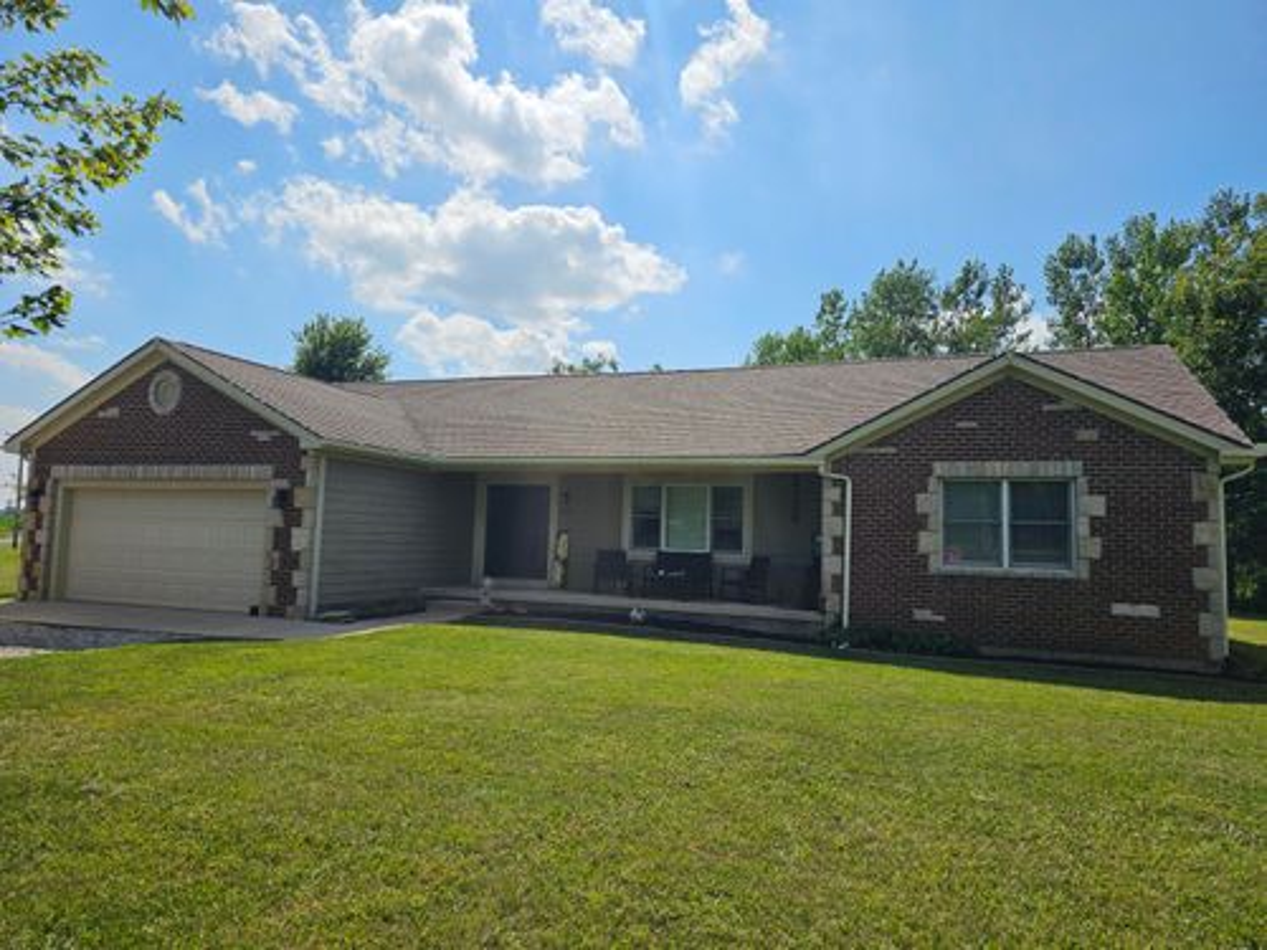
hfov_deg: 73.9
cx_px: 634
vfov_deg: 58.9
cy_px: 475
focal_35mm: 23
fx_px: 842
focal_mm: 6.3
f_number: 1.7
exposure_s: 1/1610
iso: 10
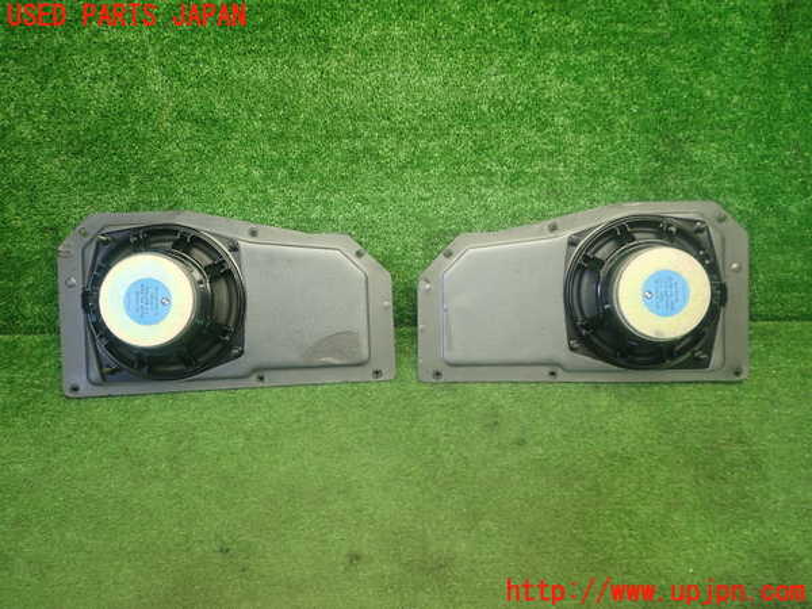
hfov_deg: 60.0
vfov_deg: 46.8
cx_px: 406
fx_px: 704
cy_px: 304
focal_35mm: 30
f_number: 2.3
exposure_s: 1/40
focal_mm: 5.4
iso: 200
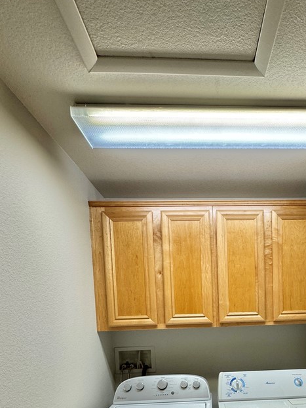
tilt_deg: -4.8
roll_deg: +2.4
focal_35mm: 23
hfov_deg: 56.6
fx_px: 271
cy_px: 327
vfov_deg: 67.0
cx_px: 220
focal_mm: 2.22
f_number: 2.2
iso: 160
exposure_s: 1/120
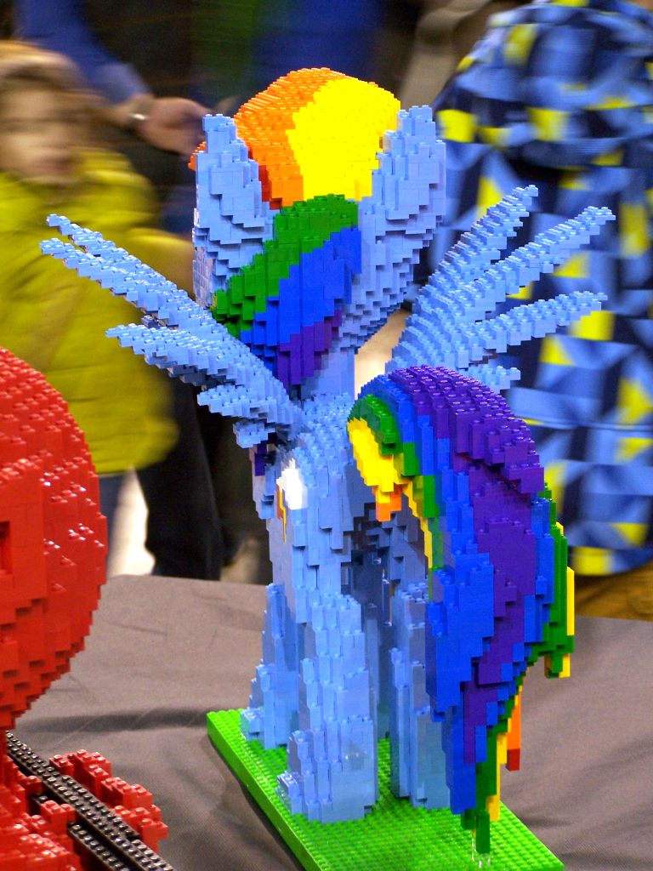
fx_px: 2364
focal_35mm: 94
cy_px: 436
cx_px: 326
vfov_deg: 20.9
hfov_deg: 15.7
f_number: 3.2
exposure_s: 1/8
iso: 140
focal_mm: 15.6
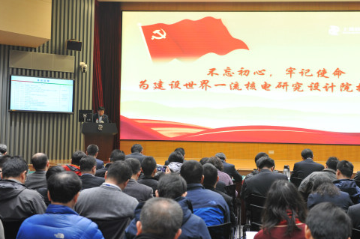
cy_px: 114
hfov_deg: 43.4
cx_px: 220
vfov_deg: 29.8
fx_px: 450
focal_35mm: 45
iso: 1100
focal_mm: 36
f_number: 4
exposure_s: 1/100
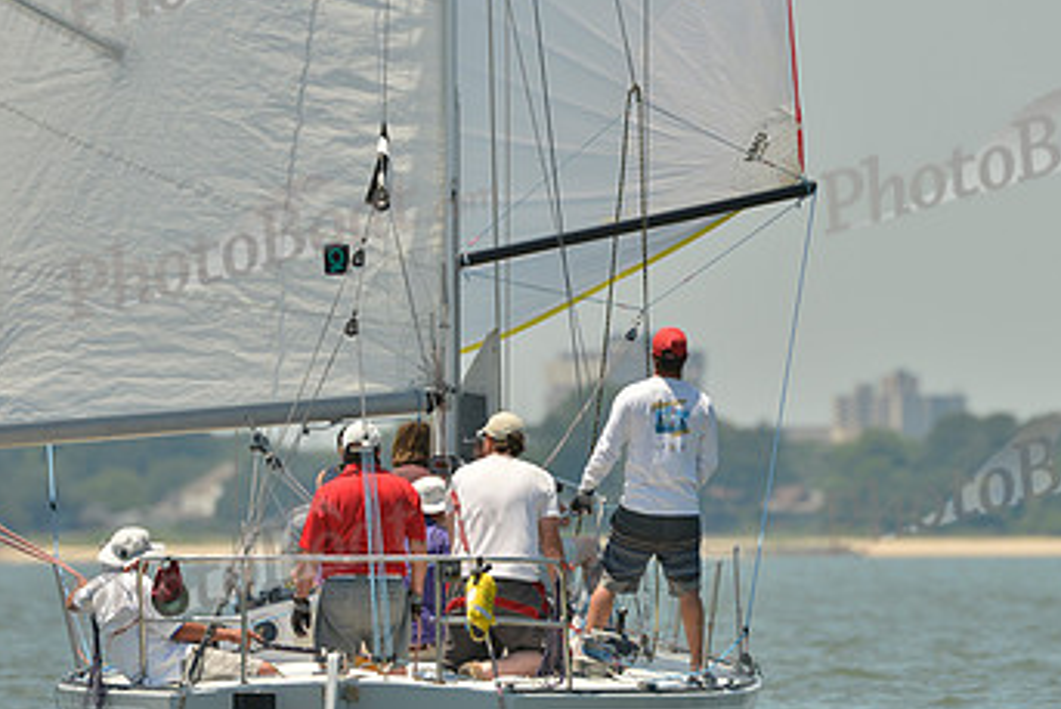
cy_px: 358
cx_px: 662
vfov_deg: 2.0
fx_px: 19931
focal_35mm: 676
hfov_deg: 3.0
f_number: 5.6
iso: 200
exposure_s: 1/1250
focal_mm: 400
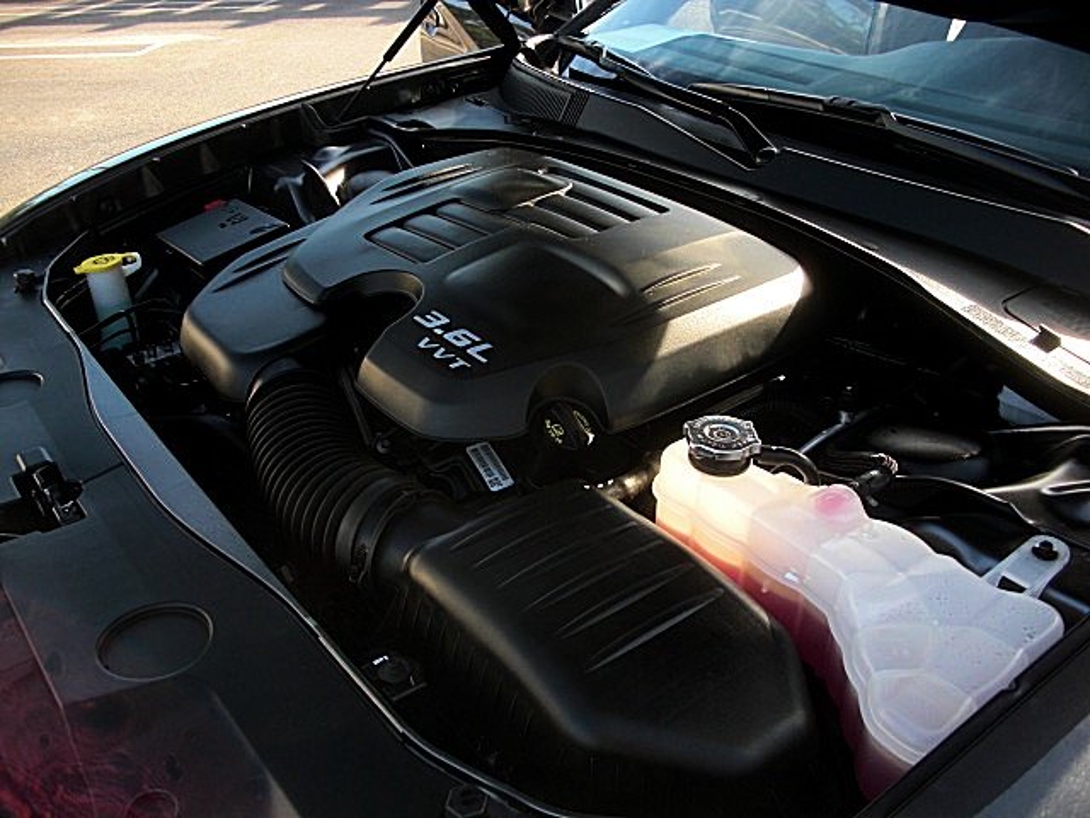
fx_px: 1134
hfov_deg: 51.4
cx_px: 545
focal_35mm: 36
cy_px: 409
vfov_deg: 39.7
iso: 50
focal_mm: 6.3
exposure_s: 1/125
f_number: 2.8
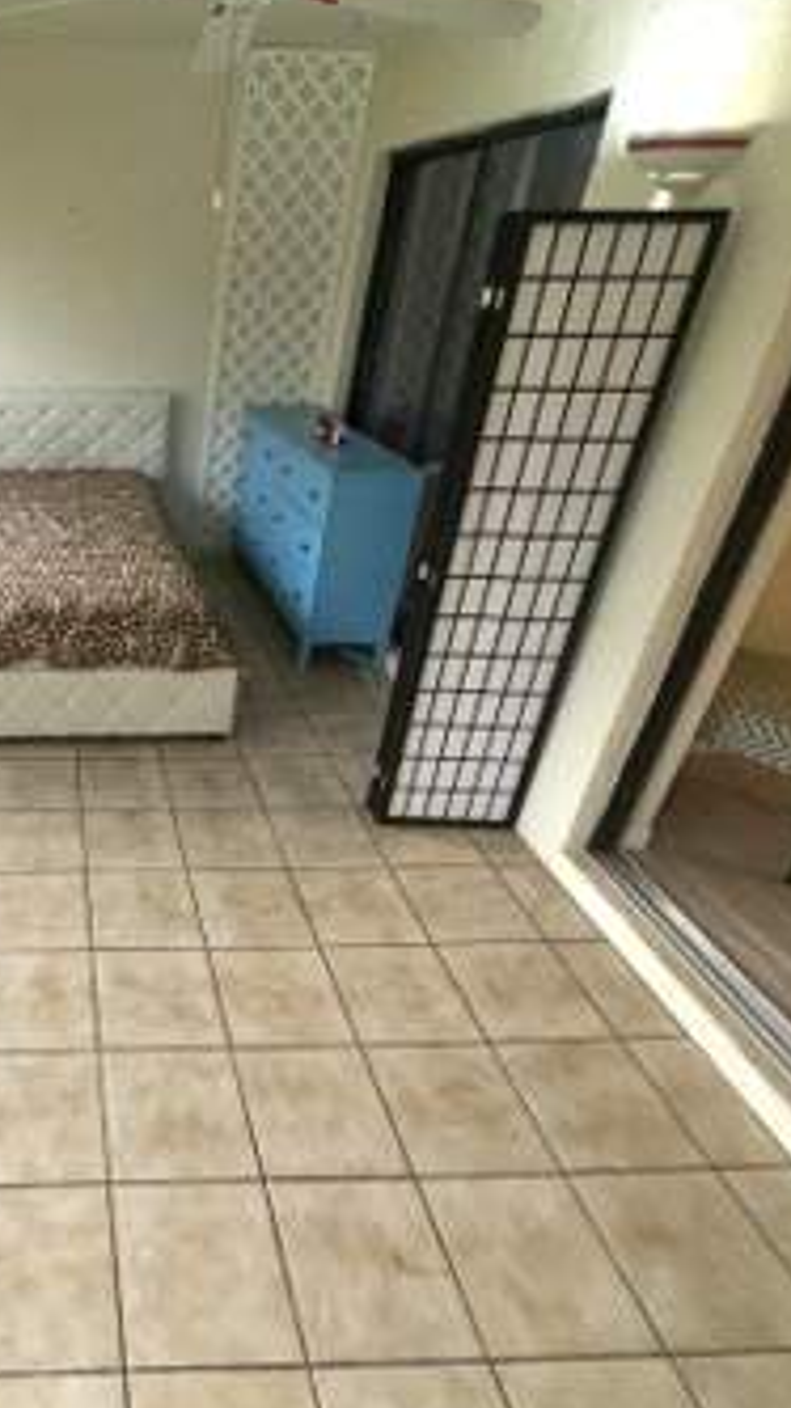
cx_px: 68
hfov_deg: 46.1
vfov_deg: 81.2
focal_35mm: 22
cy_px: 698
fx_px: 821
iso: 80
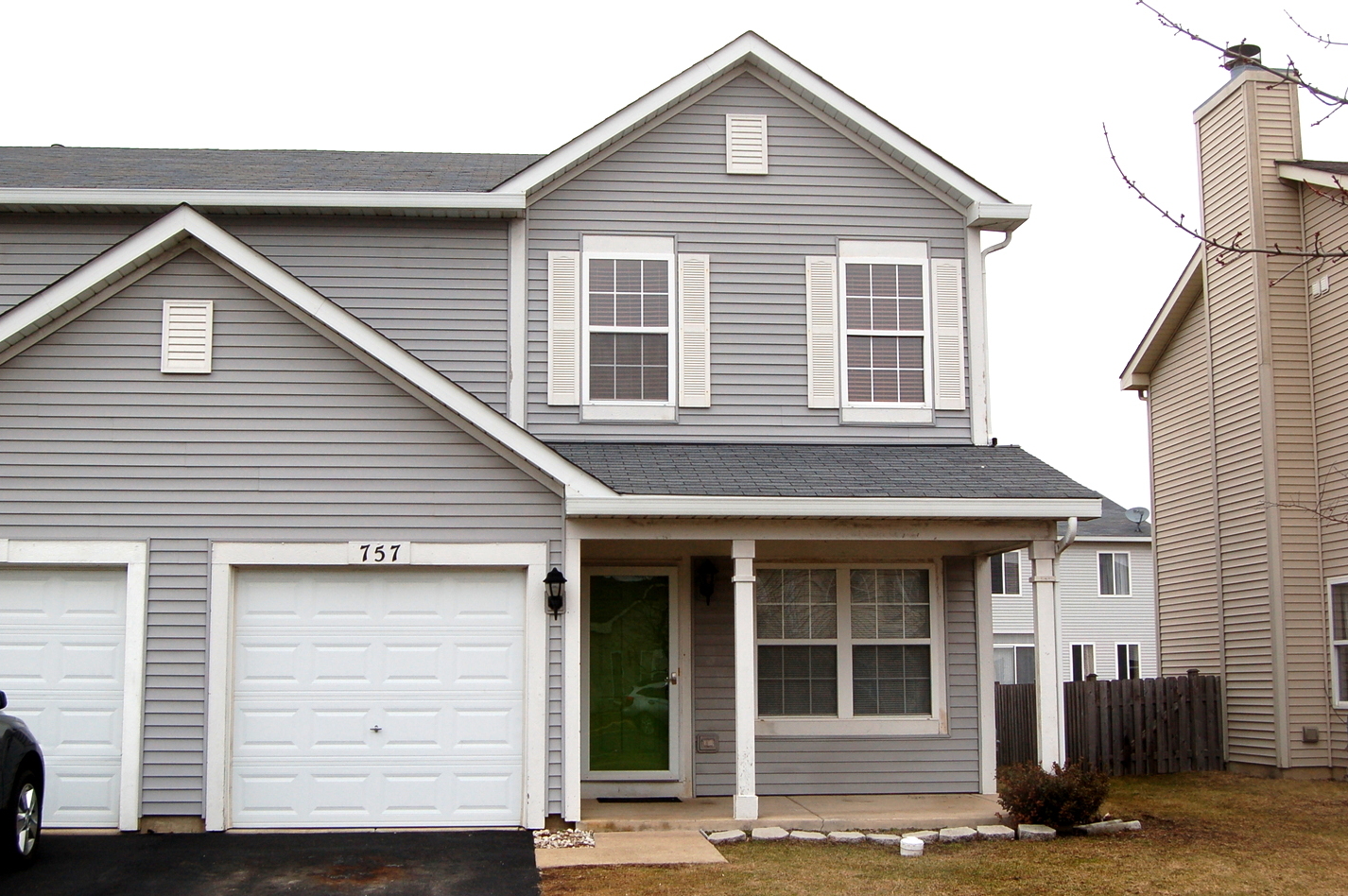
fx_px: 1534
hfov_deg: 47.4
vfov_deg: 32.6
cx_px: 670
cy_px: 456
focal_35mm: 41
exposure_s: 1/125
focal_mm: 24
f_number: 5.6
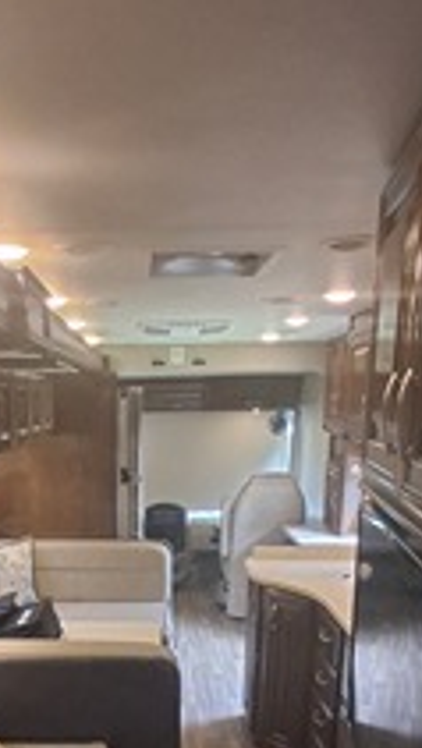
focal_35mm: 33
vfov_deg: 55.7
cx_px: 142
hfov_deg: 35.4
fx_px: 655
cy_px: 585
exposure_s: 1/40
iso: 125
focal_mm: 1.64
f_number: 2.2
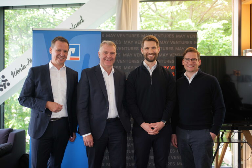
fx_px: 245
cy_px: 84
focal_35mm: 35
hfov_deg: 54.4
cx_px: 126
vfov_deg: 37.9
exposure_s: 1/60
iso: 100
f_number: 1.8
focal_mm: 35
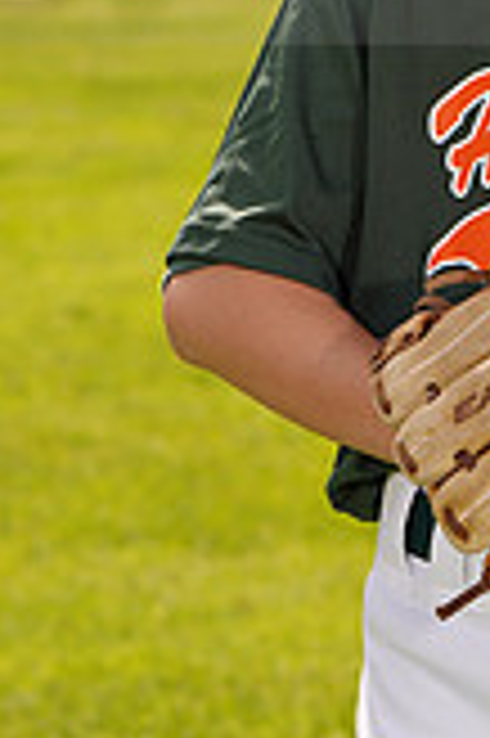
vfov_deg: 5.8
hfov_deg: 3.9
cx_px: 578
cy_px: -99
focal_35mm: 354
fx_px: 7242
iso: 80
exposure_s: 1/160
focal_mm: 100
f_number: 9
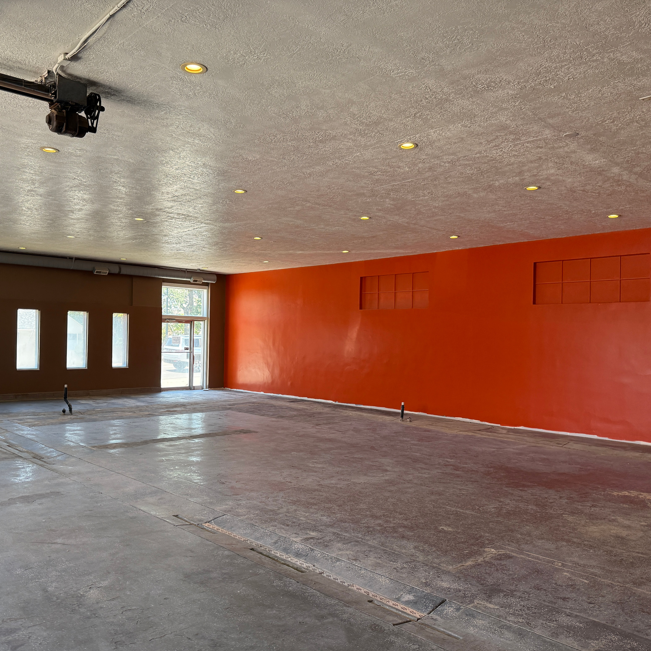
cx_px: 302
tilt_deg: +1.5
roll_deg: -1.9
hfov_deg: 55.6
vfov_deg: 55.6
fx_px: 617
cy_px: 333
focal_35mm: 29
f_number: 1.78
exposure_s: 1/234
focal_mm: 6.76
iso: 160
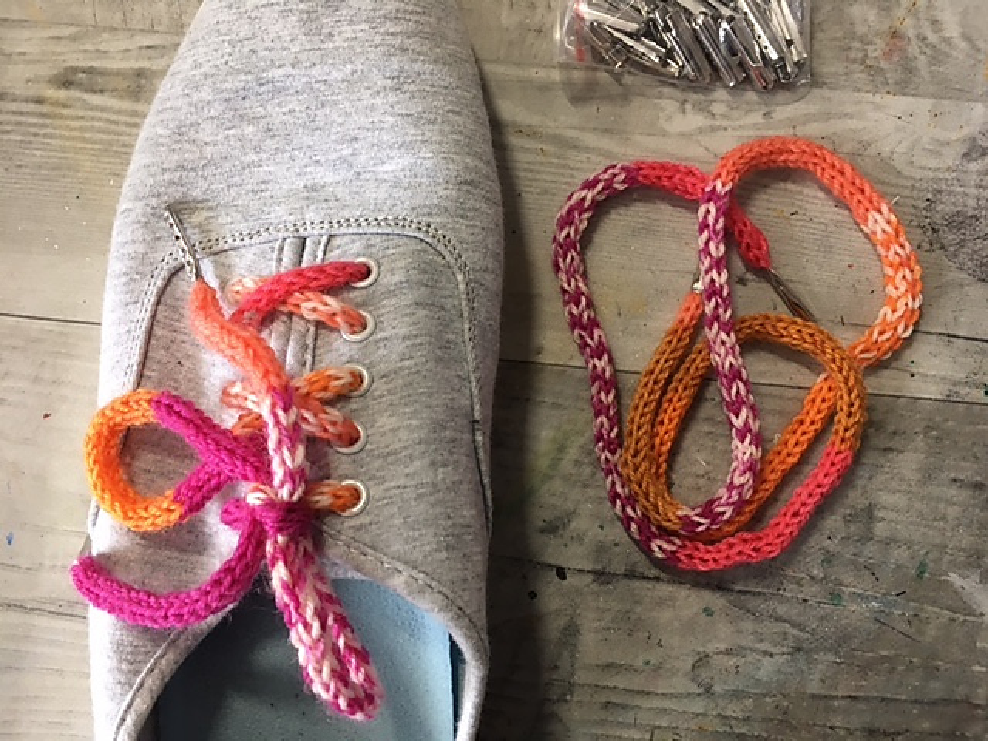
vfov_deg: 48.2
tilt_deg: -87.4
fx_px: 828
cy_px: 370
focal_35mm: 29
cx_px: 494
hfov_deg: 61.7
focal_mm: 4.15
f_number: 2.2
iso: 64
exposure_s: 1/33
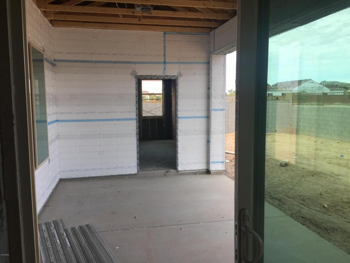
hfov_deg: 61.7
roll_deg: +0.0
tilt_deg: -6.4
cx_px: 175
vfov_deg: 48.2
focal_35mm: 29
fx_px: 293
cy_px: 132
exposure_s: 1/476
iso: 32
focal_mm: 4.15
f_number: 2.2
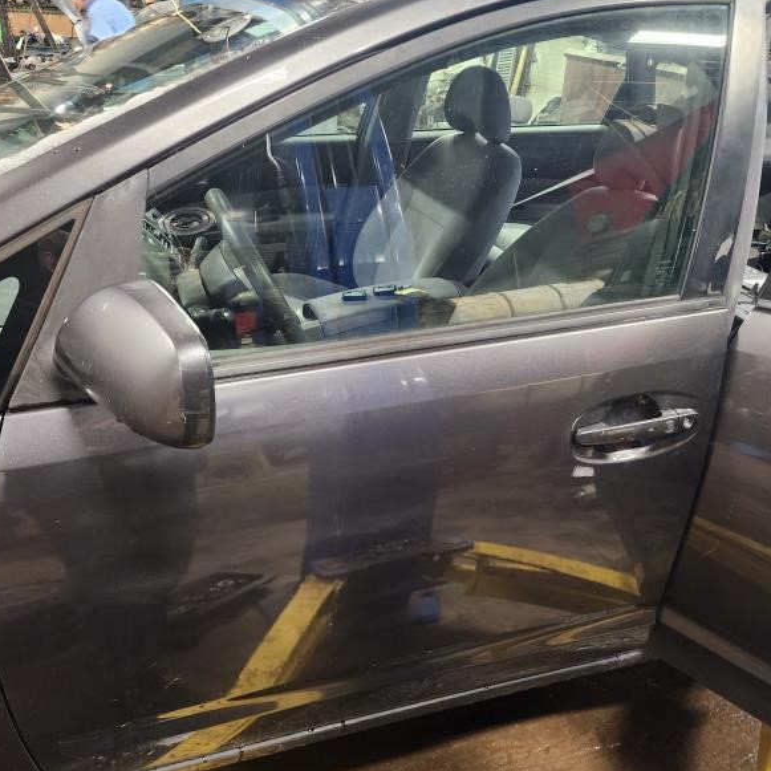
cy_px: 386
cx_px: 326
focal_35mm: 28
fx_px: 706
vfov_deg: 57.3
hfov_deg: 57.0
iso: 500
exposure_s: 1/30
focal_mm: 6.4
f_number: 1.8
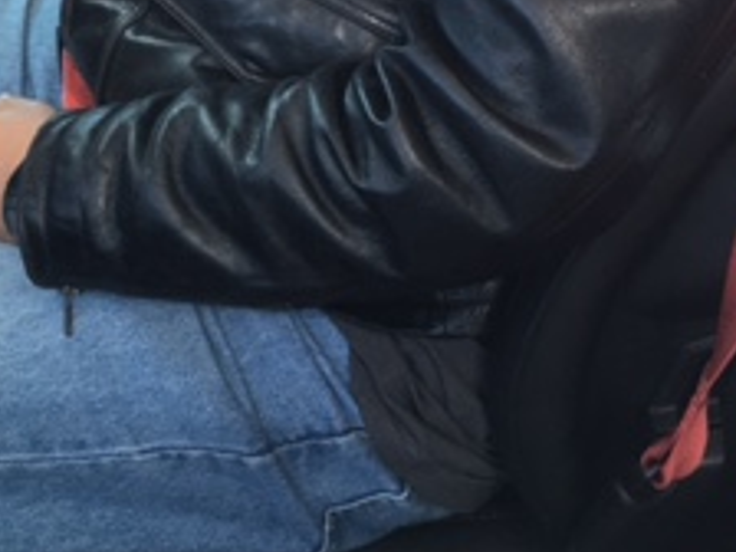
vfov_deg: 16.7
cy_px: -184
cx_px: 207
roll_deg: +7.2
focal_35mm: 83
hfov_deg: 23.4
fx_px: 1765
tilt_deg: -26.9
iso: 25
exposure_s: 1/60
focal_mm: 4.15
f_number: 2.2
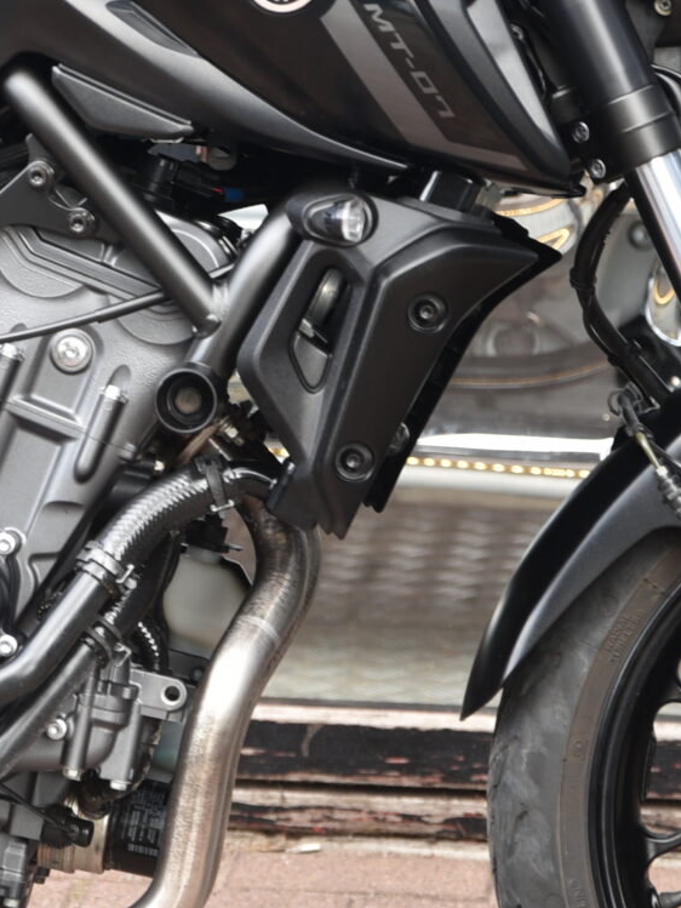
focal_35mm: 230
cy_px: 296
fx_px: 6031
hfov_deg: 6.4
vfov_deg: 8.6
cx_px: -80
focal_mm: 70
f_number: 3.2
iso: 100
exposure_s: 1/60
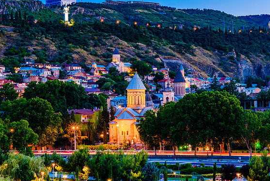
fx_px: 721
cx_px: 142
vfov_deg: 14.3
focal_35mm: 96
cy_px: 83
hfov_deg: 21.2
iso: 160
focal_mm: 56
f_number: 8
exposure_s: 10
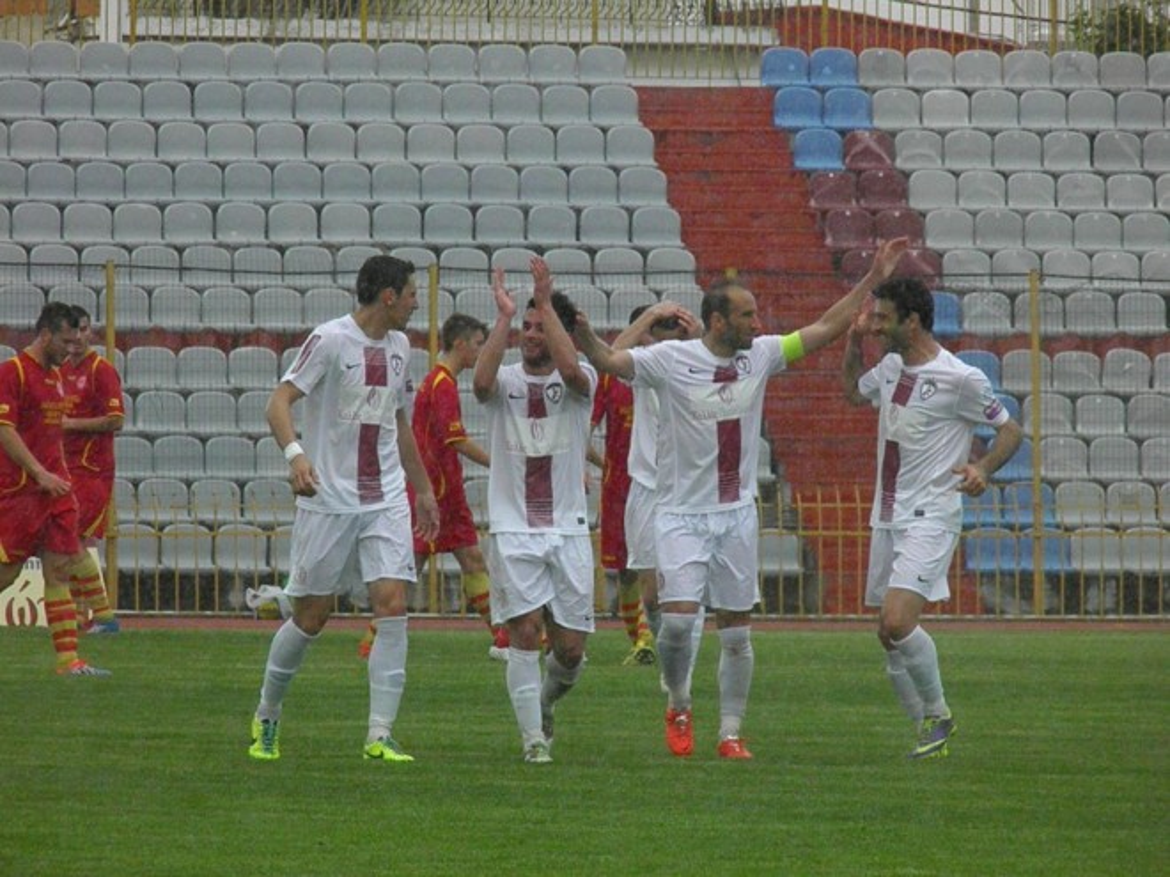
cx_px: 585
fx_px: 15717
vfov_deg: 3.2
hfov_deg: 4.3
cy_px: 438
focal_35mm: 465
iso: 500
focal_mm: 83.4
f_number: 5.8
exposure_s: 1/800
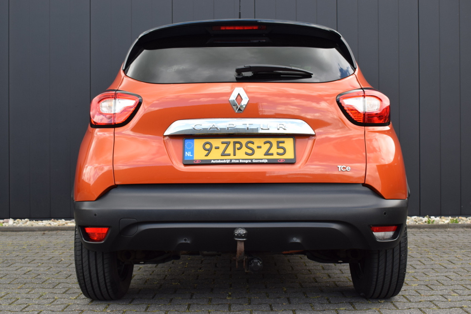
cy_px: 157
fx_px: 589
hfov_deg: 43.6
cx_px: 236
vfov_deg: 29.9
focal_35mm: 45
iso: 400
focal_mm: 30
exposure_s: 1/200
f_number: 7.1
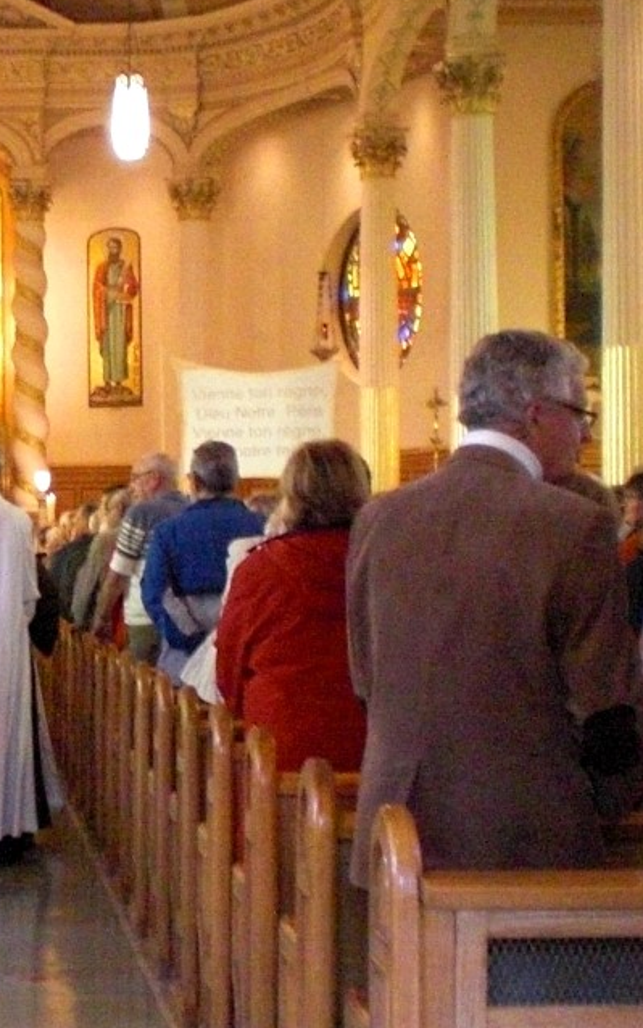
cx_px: -205
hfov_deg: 13.8
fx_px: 2550
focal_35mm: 91
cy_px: 509
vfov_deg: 22.8
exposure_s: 1/40
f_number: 3.1
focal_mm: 6.3
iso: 800
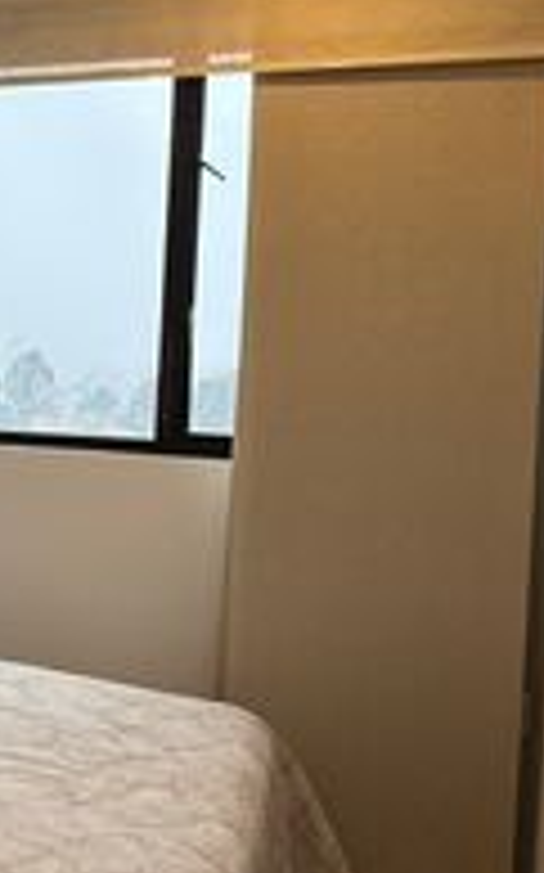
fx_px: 1212
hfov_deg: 22.9
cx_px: -137
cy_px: 414
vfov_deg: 39.6
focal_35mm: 51
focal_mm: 2.22
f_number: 2.2
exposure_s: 1/99
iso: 125
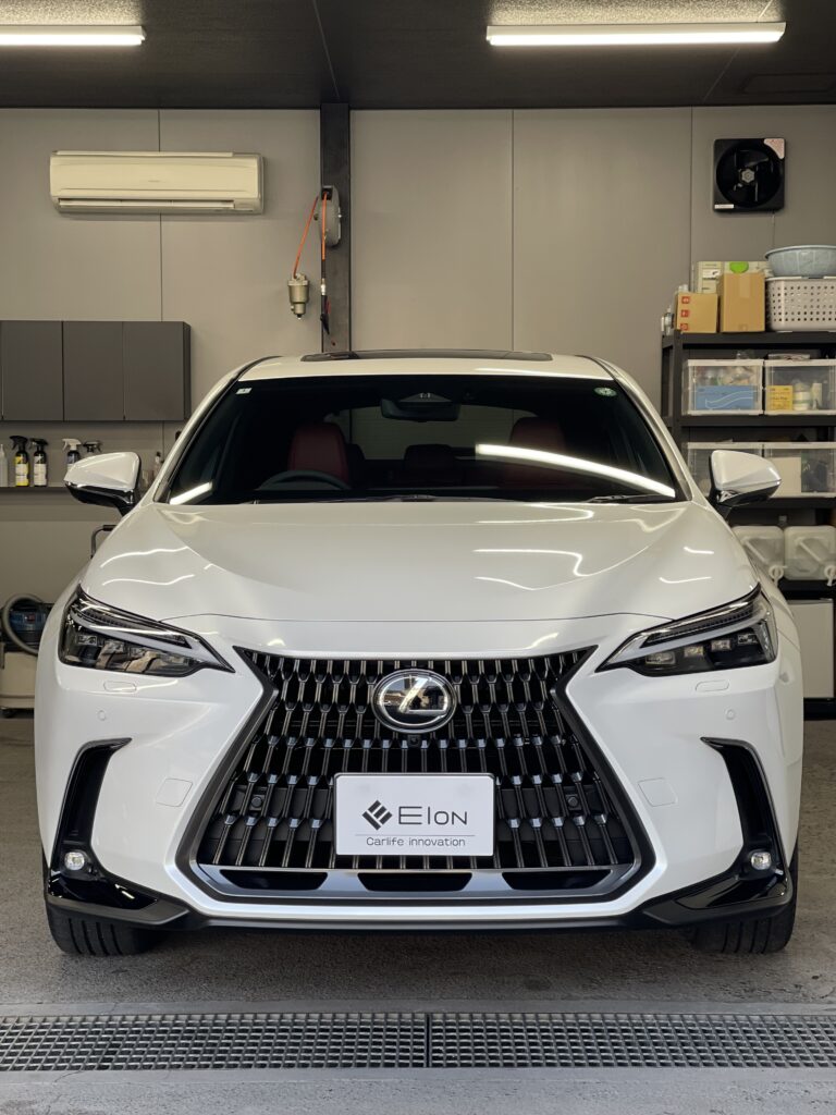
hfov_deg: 22.9
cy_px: 558
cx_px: 418
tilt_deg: -1.5
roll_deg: +0.0
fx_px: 2061
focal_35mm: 64
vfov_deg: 30.3
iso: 40
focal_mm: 7.5
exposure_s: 1/120
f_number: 2.2
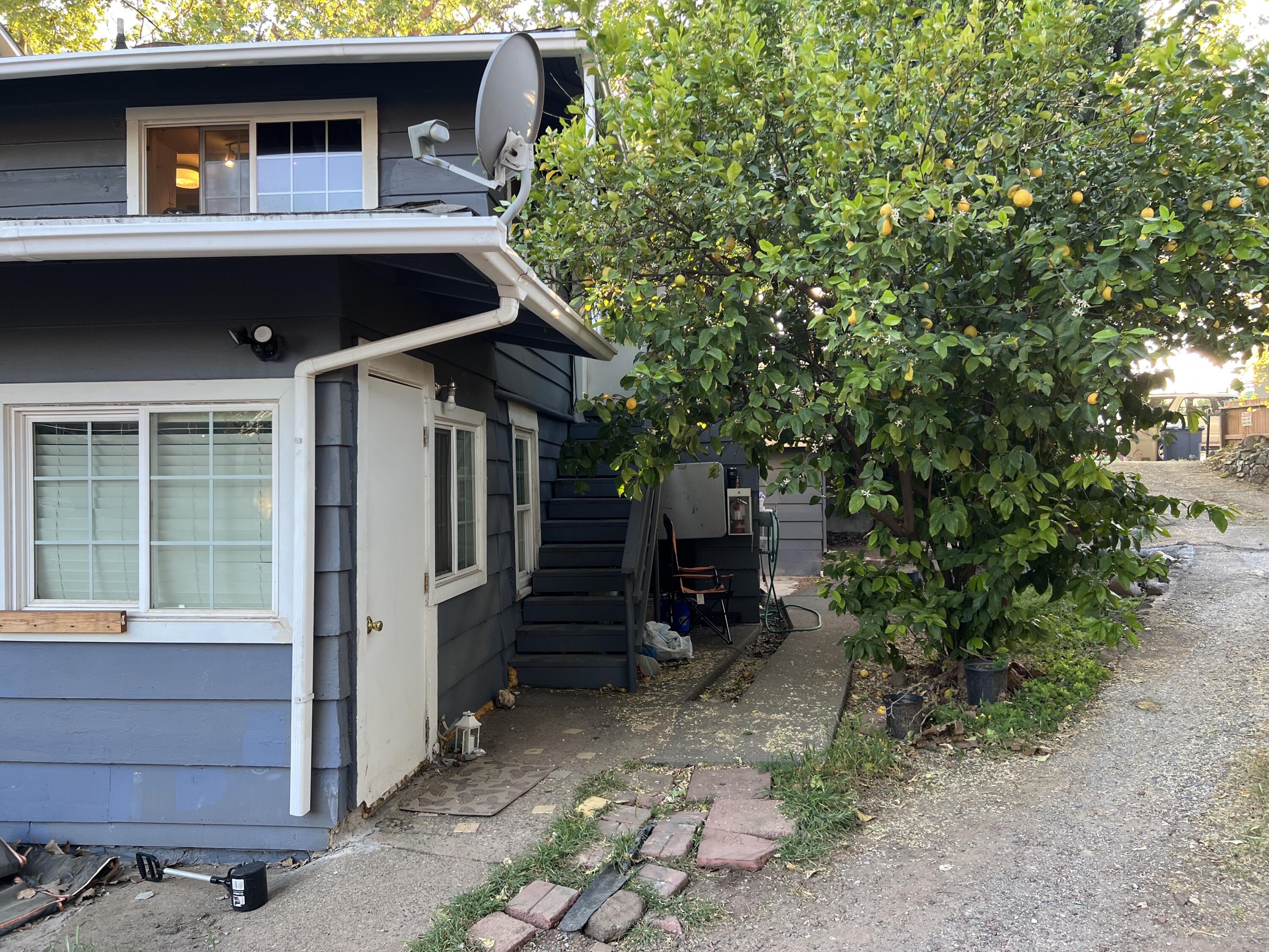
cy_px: 476
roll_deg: +0.8
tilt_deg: +0.4
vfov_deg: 53.1
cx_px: 634
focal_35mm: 26
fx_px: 953
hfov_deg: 67.3
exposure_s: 1/121
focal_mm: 5.7
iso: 64
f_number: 1.5
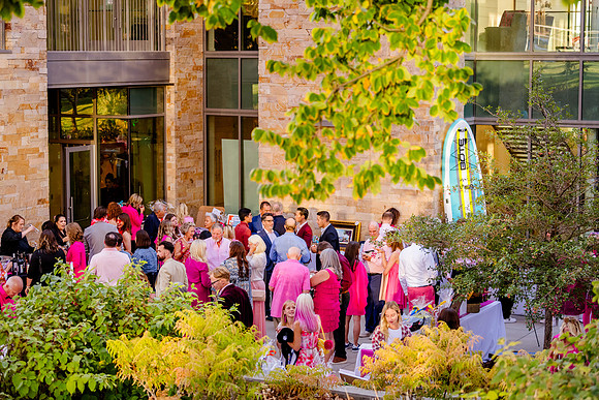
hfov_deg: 27.4
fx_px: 1230
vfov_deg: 18.5
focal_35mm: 74
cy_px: 198
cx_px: 301
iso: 1000
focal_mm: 70
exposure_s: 1/640
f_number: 2.8
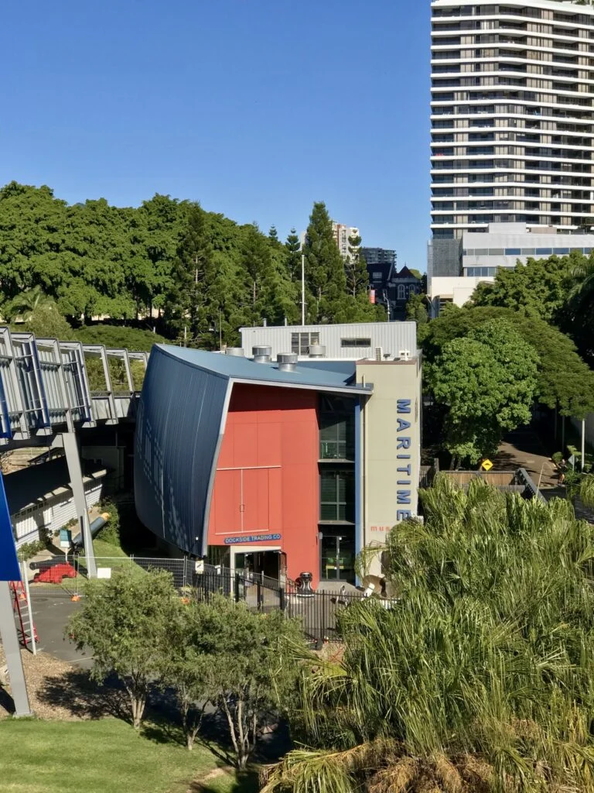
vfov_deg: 33.8
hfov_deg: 25.7
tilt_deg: -2.9
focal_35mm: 57
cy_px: 396
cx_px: 297
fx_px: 1304
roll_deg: +0.7
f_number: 2.8
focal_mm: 6.6
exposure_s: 1/958
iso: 20
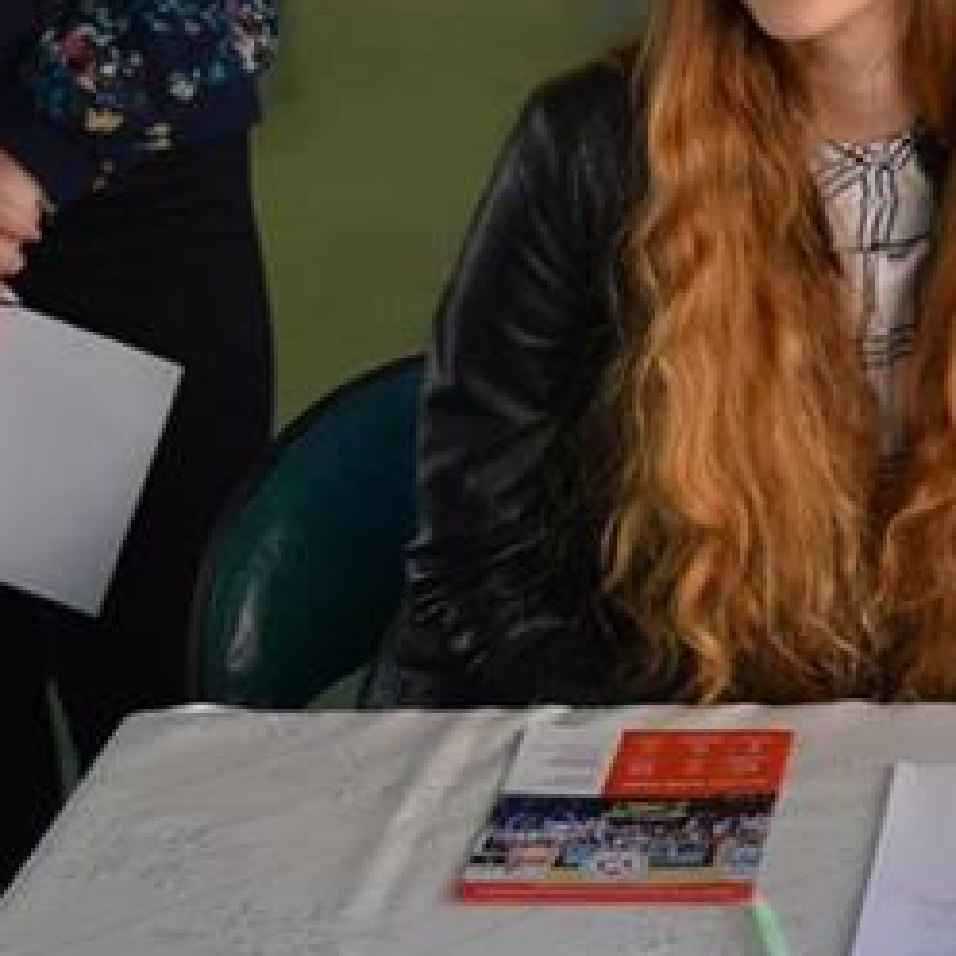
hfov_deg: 15.6
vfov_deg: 16.3
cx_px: 1160
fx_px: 3343
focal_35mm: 107
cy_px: 355
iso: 560
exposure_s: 1/60
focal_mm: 32
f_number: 4.5
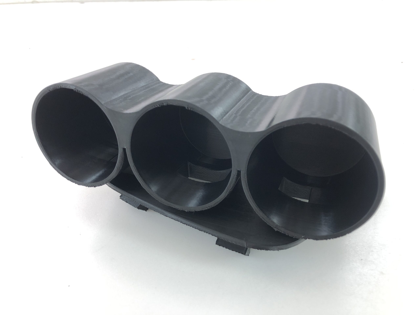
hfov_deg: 63.4
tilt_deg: -34.2
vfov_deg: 49.7
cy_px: 158
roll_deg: +2.7
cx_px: 210
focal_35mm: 28
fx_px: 340
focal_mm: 3.99
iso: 25
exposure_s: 1/30
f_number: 1.8
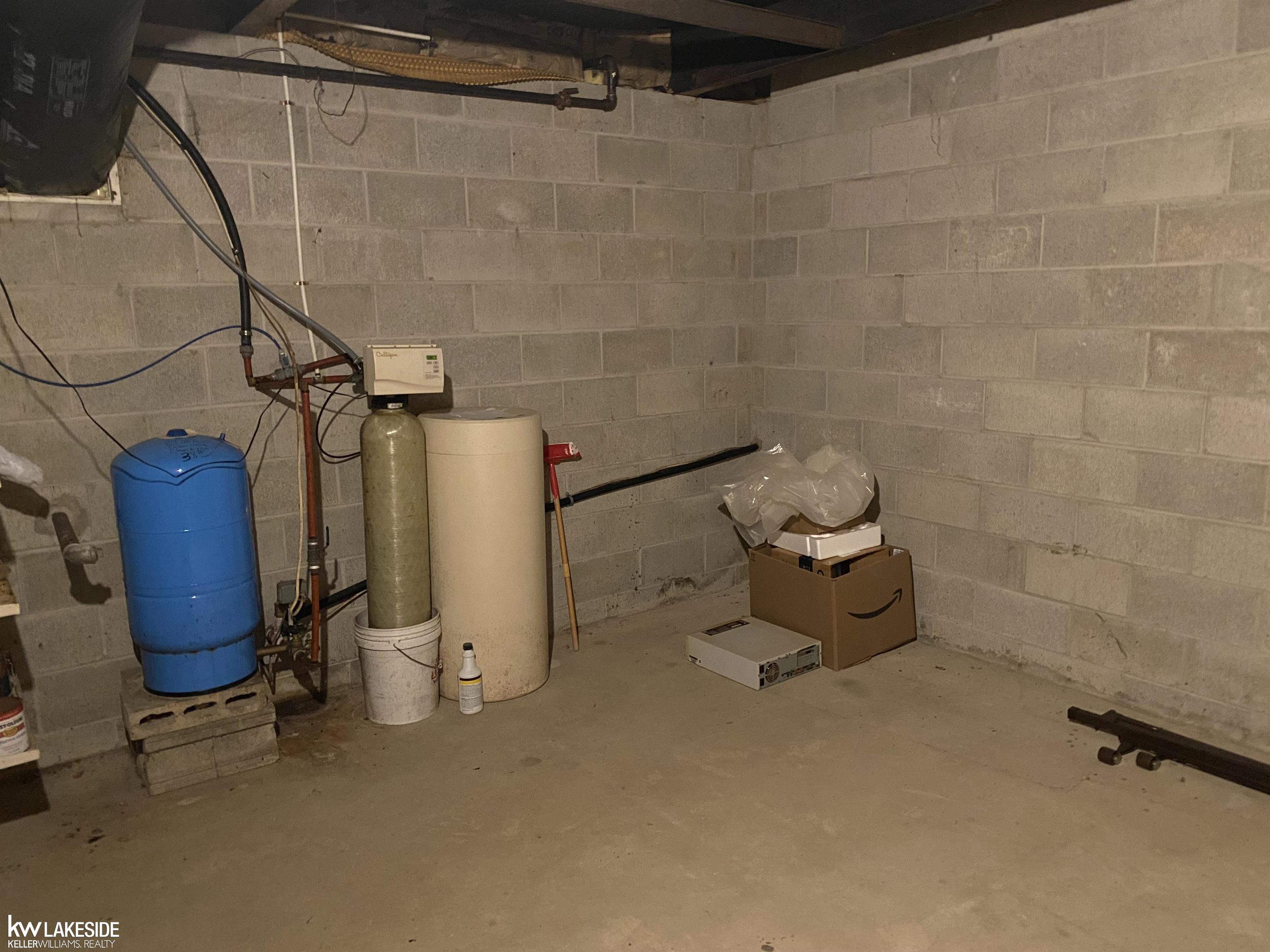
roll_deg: +1.0
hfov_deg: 67.3
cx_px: 635
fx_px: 954
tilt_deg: -10.8
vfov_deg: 53.1
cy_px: 476
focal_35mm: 26
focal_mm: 4.25
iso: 1000
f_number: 1.8
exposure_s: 1/30
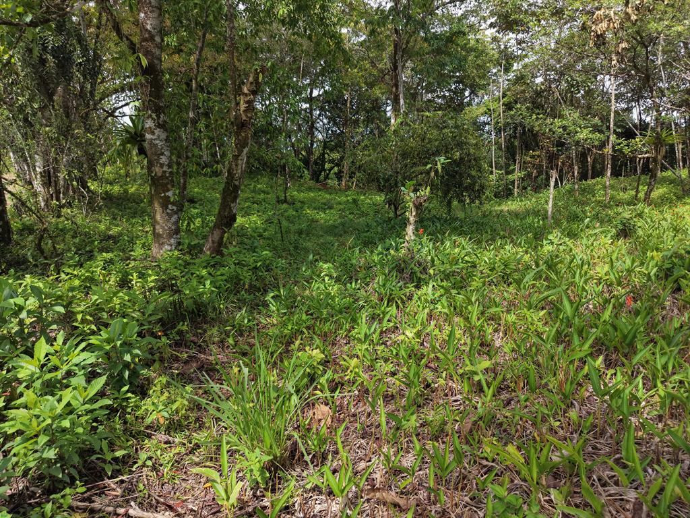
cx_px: 345
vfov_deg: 56.8
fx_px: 478
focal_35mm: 24
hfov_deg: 71.6
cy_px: 259
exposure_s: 1/2500
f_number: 1.8
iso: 260
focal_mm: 8.67
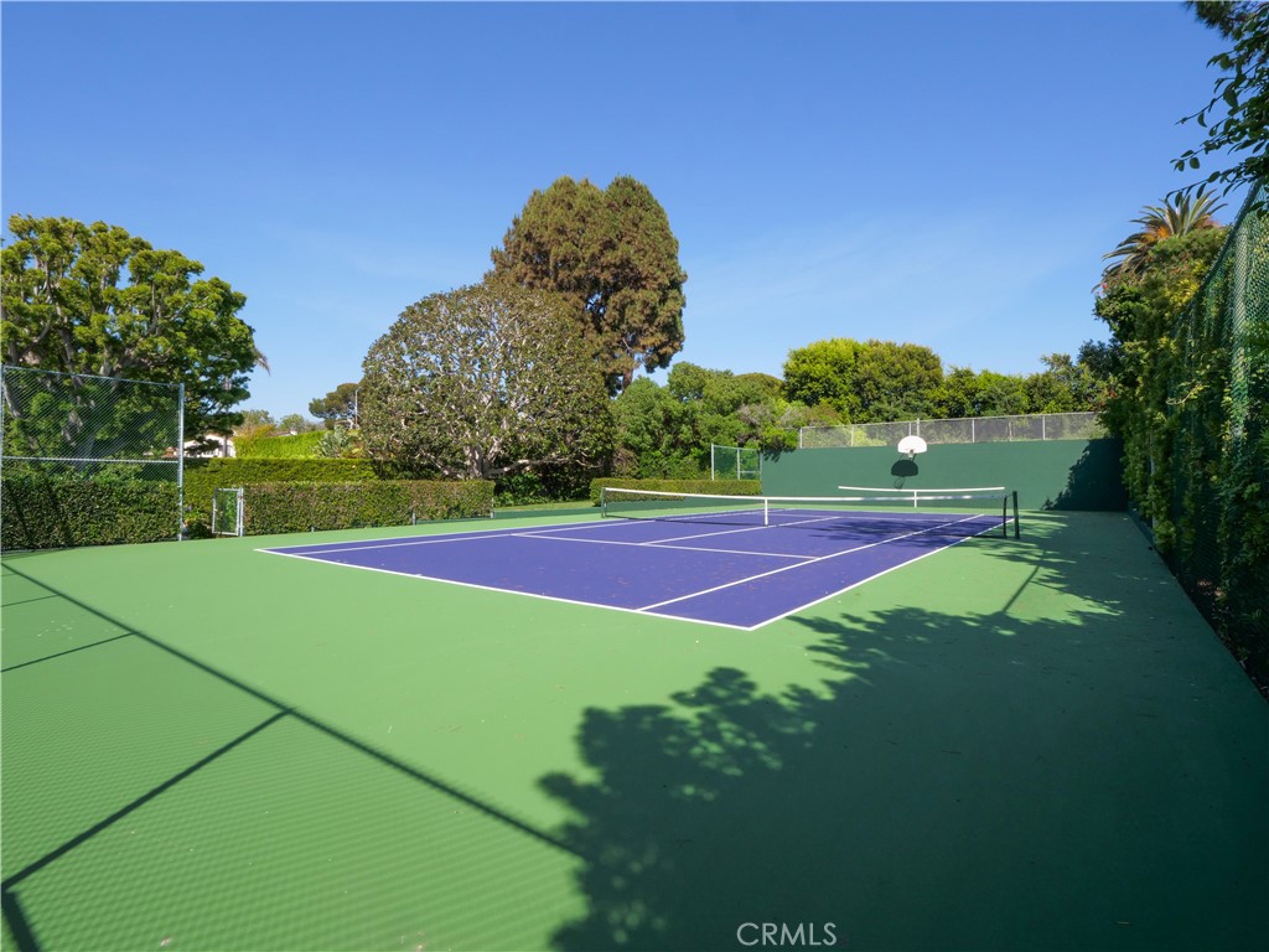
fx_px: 587
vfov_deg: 78.1
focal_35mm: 16
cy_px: 476
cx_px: 634
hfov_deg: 94.5
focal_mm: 8
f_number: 14
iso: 250
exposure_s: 1/125
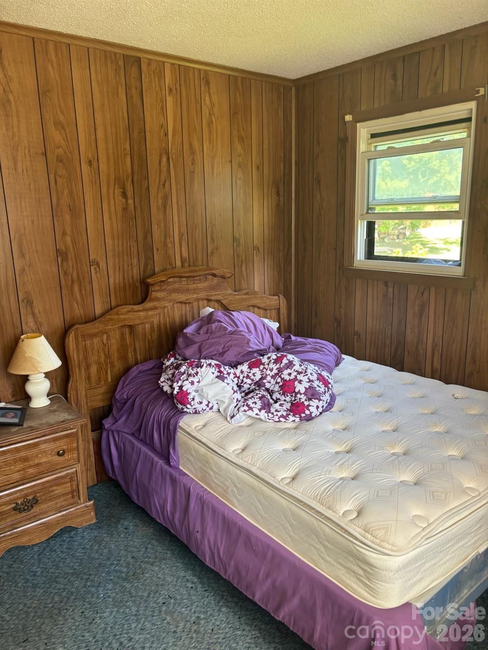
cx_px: 244
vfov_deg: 67.3
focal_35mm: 26
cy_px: 325
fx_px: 489
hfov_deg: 53.1
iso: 125
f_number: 1.6
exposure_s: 1/60
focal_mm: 5.96
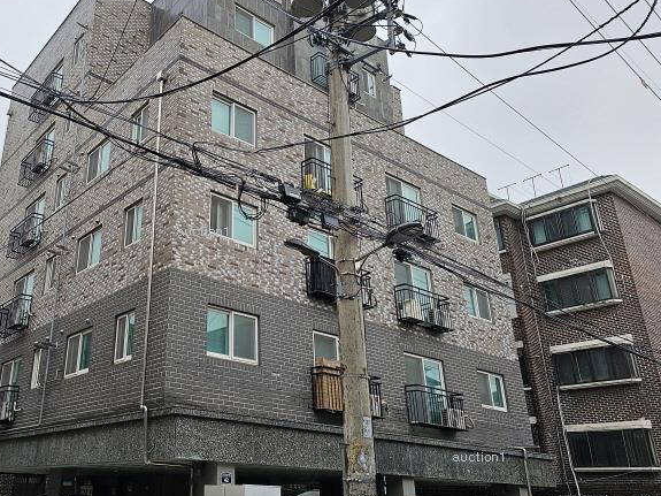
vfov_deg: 44.1
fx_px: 611
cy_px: 239
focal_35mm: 32
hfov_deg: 55.2
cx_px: 202
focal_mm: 6.3
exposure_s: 1/249
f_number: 1.7
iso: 16
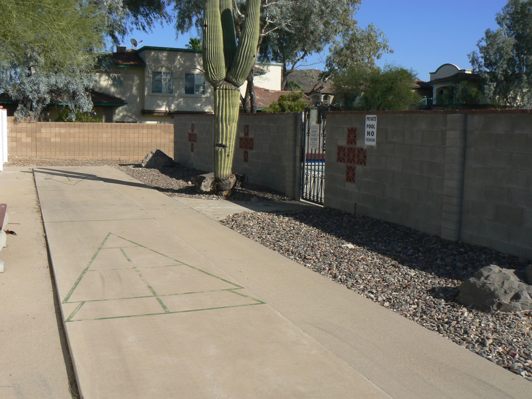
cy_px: 200
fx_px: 553
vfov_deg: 39.7
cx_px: 266
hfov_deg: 51.4
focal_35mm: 36
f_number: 8
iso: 80
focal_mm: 6
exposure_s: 1/400
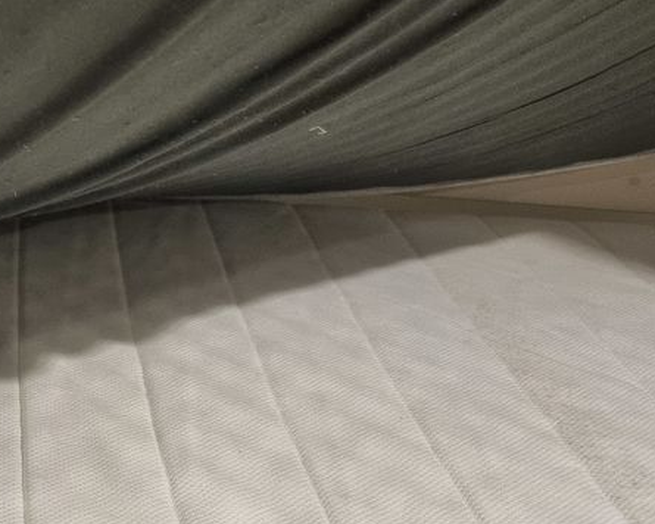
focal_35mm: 57
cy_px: 352
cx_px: 78
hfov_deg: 31.6
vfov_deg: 26.5
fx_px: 1105
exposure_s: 1/50
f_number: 1.8
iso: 640
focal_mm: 5.4
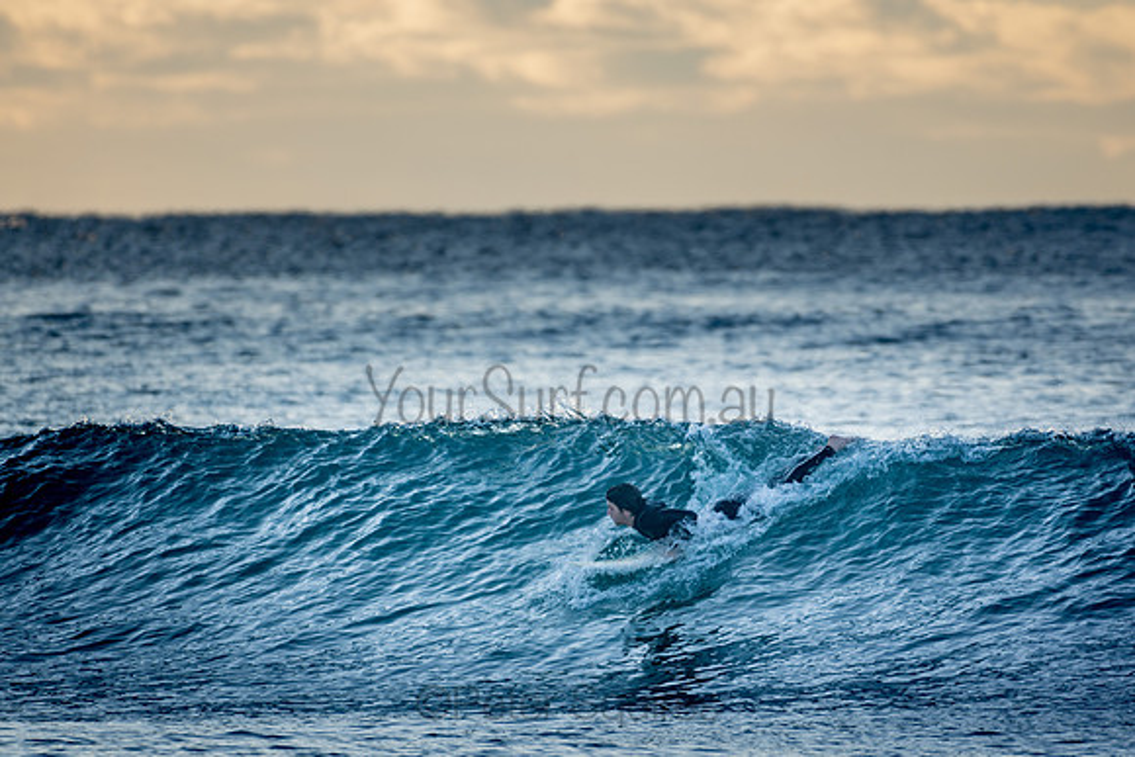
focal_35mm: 776
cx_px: 568
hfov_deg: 2.7
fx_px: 24462
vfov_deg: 1.8
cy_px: 378
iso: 125
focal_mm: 500
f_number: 5.6
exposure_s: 1/320
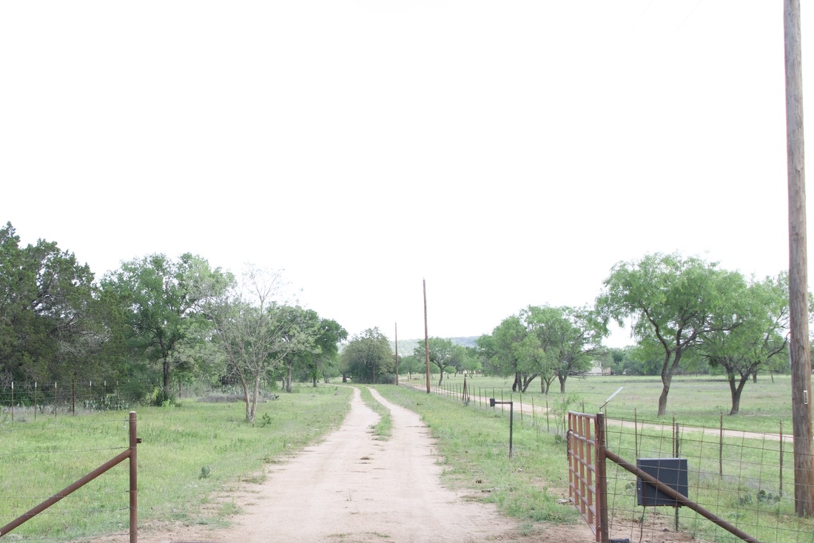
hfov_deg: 37.4
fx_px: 1199
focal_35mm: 53
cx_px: 323
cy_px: 308
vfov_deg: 25.5
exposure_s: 1/125
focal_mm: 24
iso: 320
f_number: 8
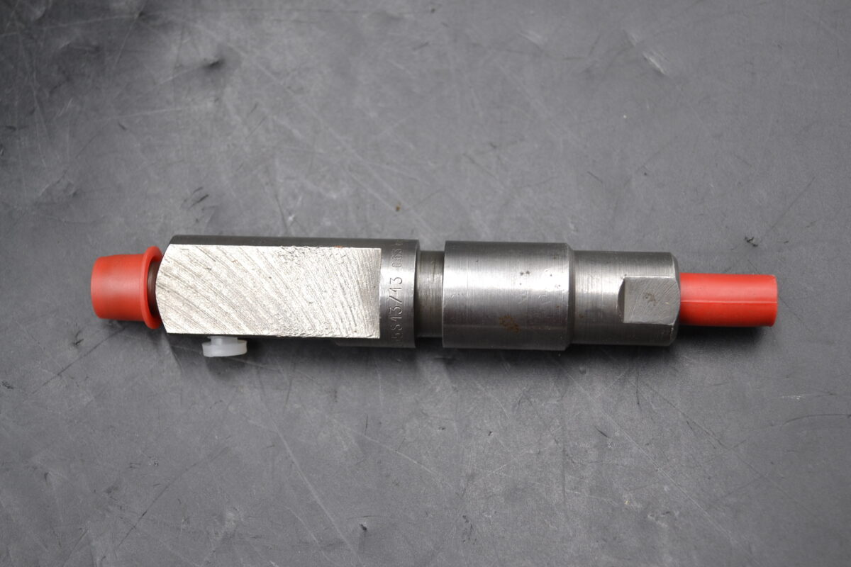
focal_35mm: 52
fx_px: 1241
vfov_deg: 25.8
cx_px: 426
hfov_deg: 37.9
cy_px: 284
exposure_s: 1/60
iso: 400
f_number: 5
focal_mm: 35
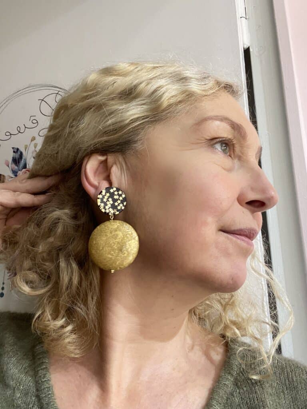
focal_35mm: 30
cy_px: 204
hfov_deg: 46.8
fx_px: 355
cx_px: 154
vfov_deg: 60.0
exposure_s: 1/56
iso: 200
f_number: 2.2
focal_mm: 2.71
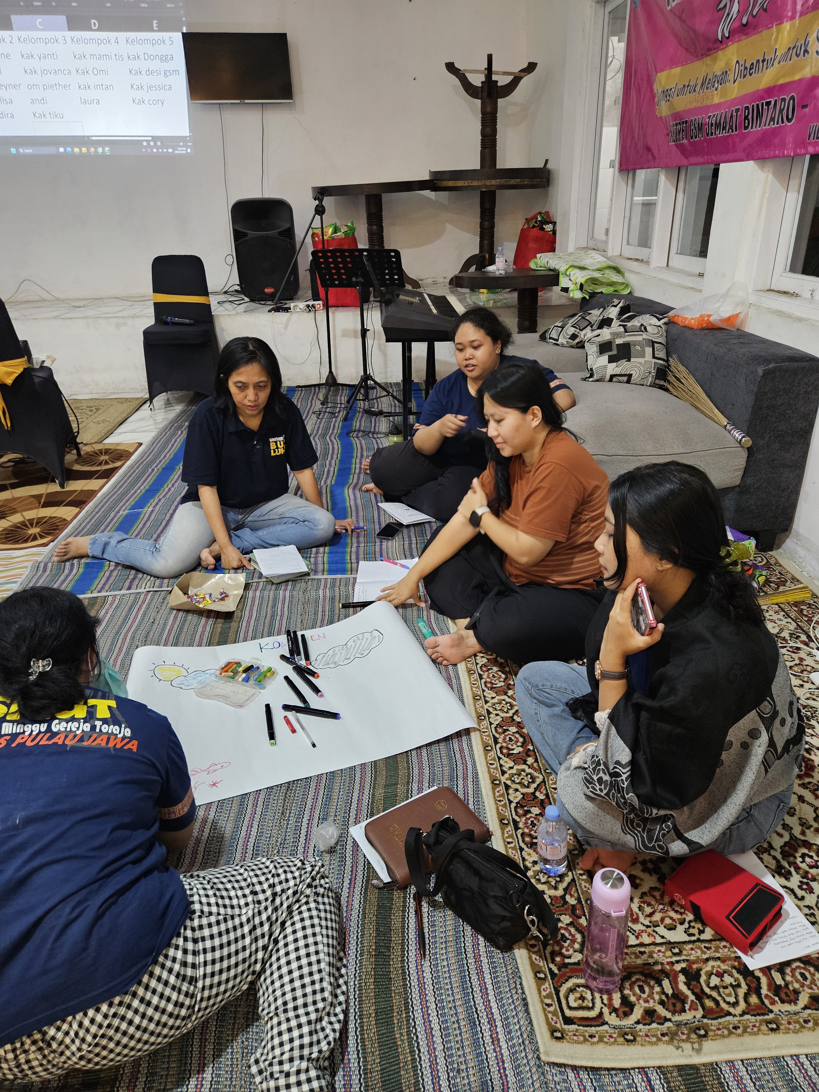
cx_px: 410
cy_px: 546
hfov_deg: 58.9
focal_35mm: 23
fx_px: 726
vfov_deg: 73.9
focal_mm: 5.4
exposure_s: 1/24
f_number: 1.8
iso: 500
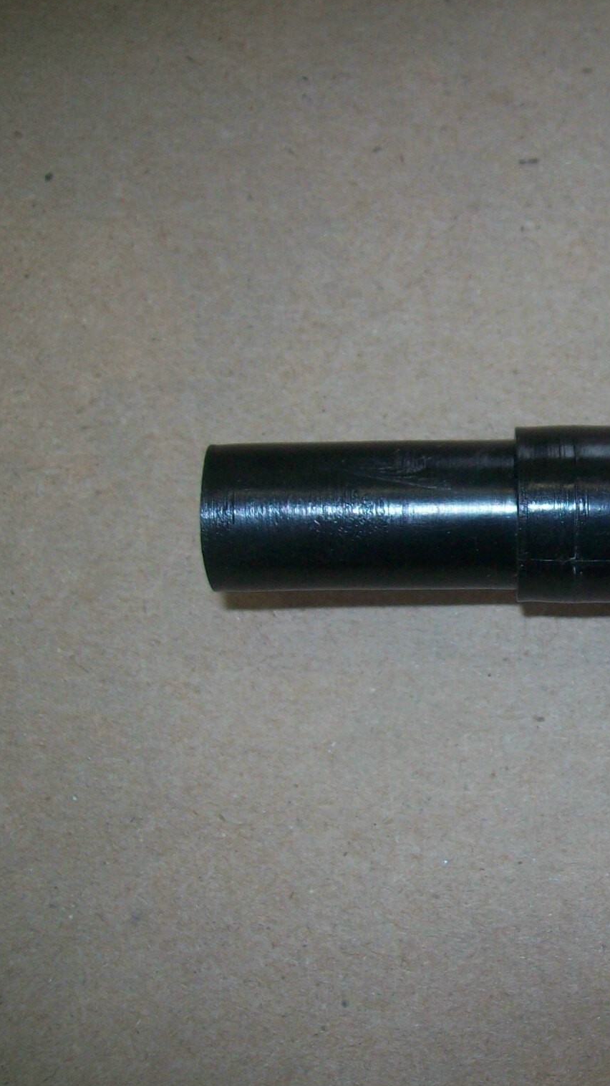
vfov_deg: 39.2
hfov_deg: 21.6
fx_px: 1525
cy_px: 542
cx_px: 652
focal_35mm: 53
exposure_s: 1/64
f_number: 2.7
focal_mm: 6
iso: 80
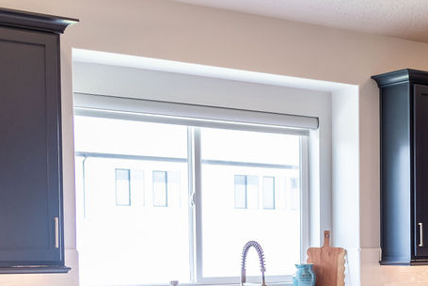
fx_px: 964
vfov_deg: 16.5
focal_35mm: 81
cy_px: 296
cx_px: 475
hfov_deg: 23.4
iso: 800
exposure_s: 1/250
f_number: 3.2
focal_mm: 35
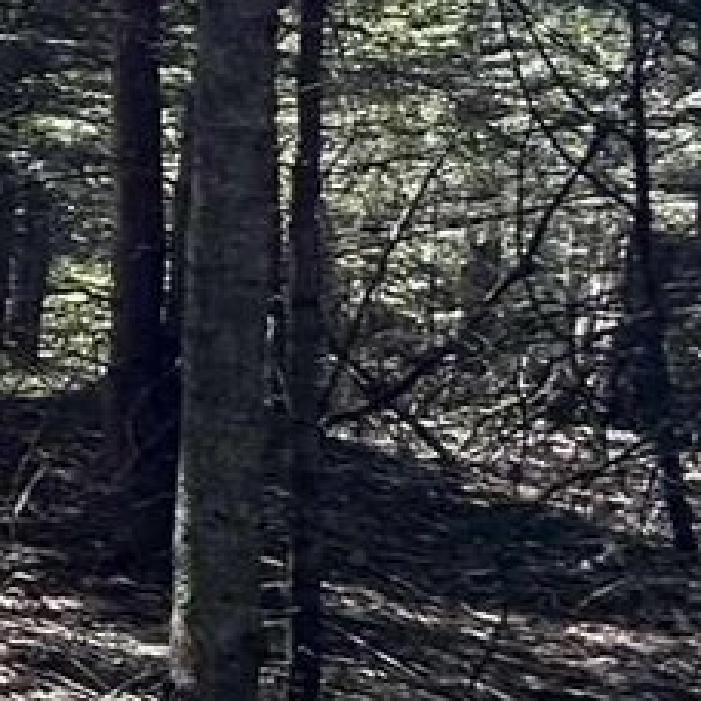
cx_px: -1703
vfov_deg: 19.7
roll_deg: +0.5
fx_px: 1993
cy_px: 126
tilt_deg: -1.2
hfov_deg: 9.8
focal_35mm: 87
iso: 40
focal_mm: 2.22
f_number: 2.2
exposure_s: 1/161
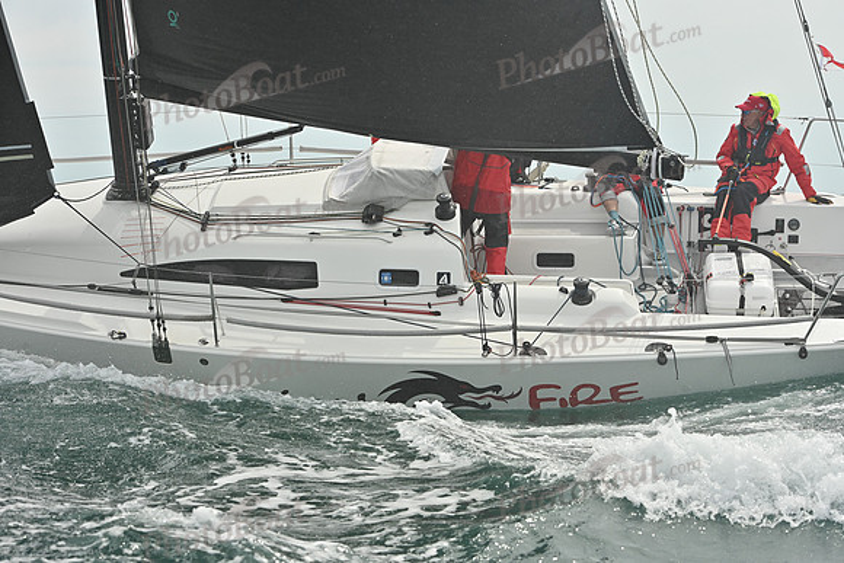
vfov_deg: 16.7
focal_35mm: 82
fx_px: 1923
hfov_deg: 24.8
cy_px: 282
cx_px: 422
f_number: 9
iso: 320
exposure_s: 1/1250
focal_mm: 82
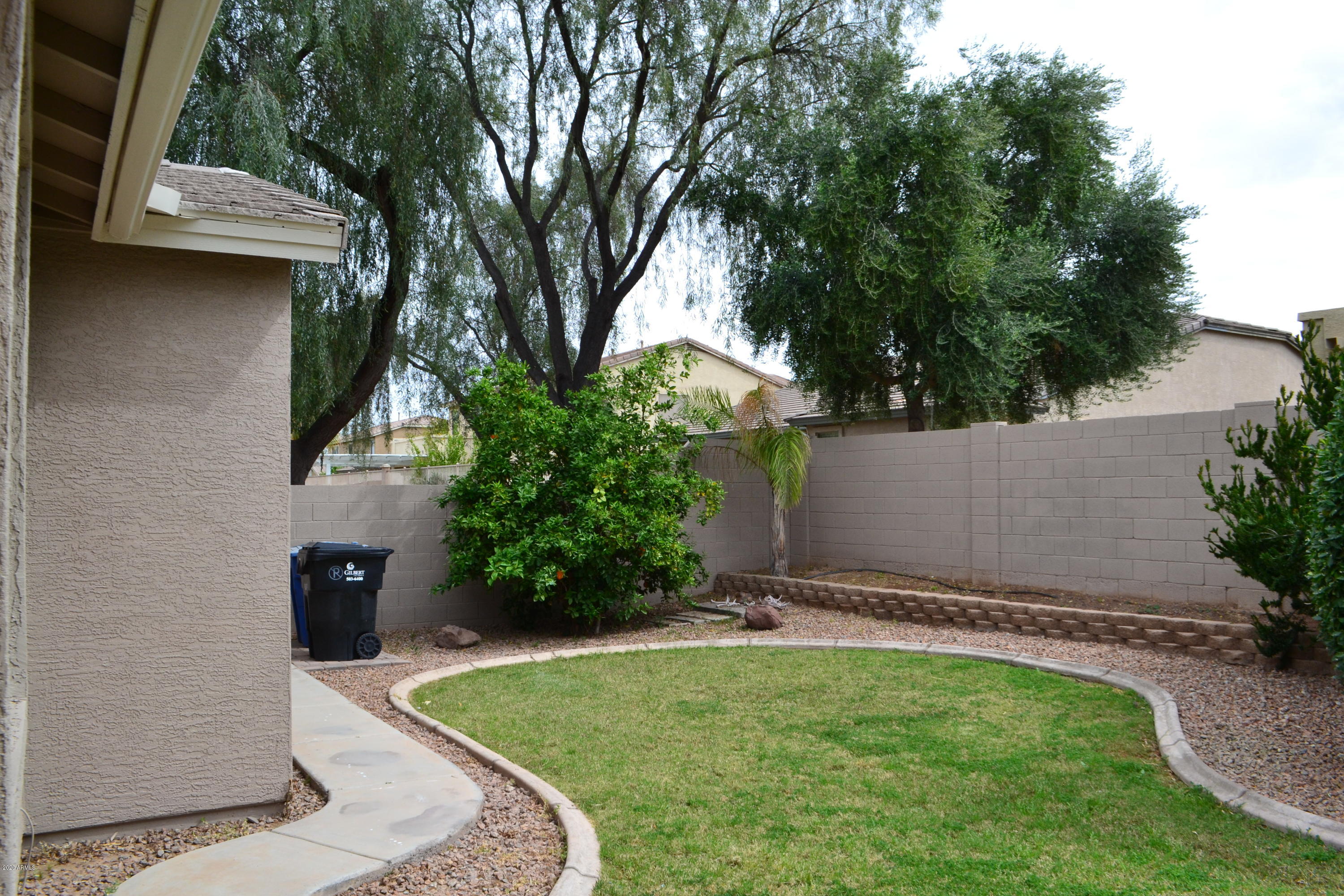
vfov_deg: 47.9
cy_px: 448
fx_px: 1008
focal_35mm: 27
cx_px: 672
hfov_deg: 67.4
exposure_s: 1/320
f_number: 10
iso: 400
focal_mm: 18
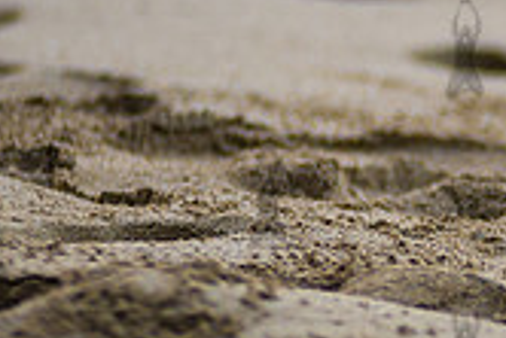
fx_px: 8877
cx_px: 813
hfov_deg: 3.3
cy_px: 204
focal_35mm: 631
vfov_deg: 2.2
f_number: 2.8
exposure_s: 1/1000
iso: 800
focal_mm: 135
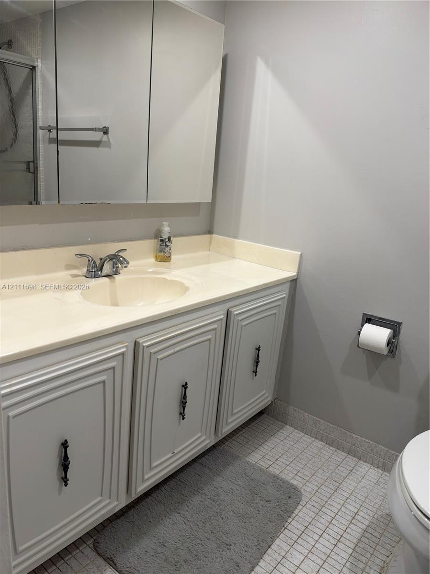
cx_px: 215
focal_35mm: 24
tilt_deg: -16.0
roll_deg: -5.3
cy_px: 287
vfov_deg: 71.6
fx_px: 398
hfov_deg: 56.8
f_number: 1.48
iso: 80
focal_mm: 6.93
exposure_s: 1/120
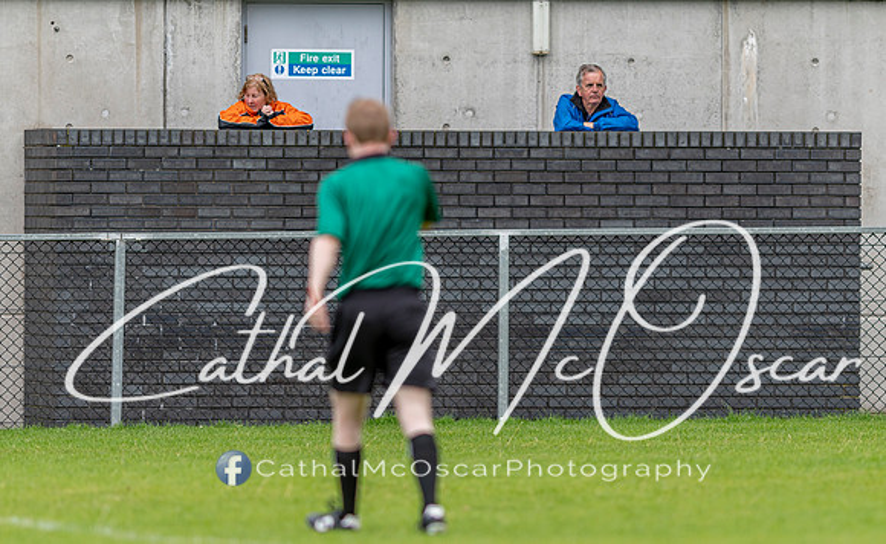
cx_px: 508
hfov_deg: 3.8
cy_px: 202
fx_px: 13200
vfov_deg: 2.4
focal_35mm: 549
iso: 100
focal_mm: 300
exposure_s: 1/1000
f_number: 2.8
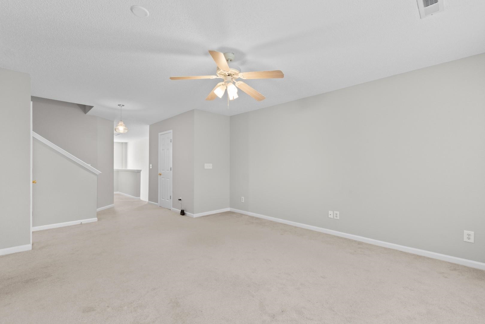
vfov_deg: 77.3
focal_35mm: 15
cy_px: 162
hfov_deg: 100.4
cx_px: 242
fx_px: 202
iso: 100
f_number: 4.5
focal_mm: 10
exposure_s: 1/3
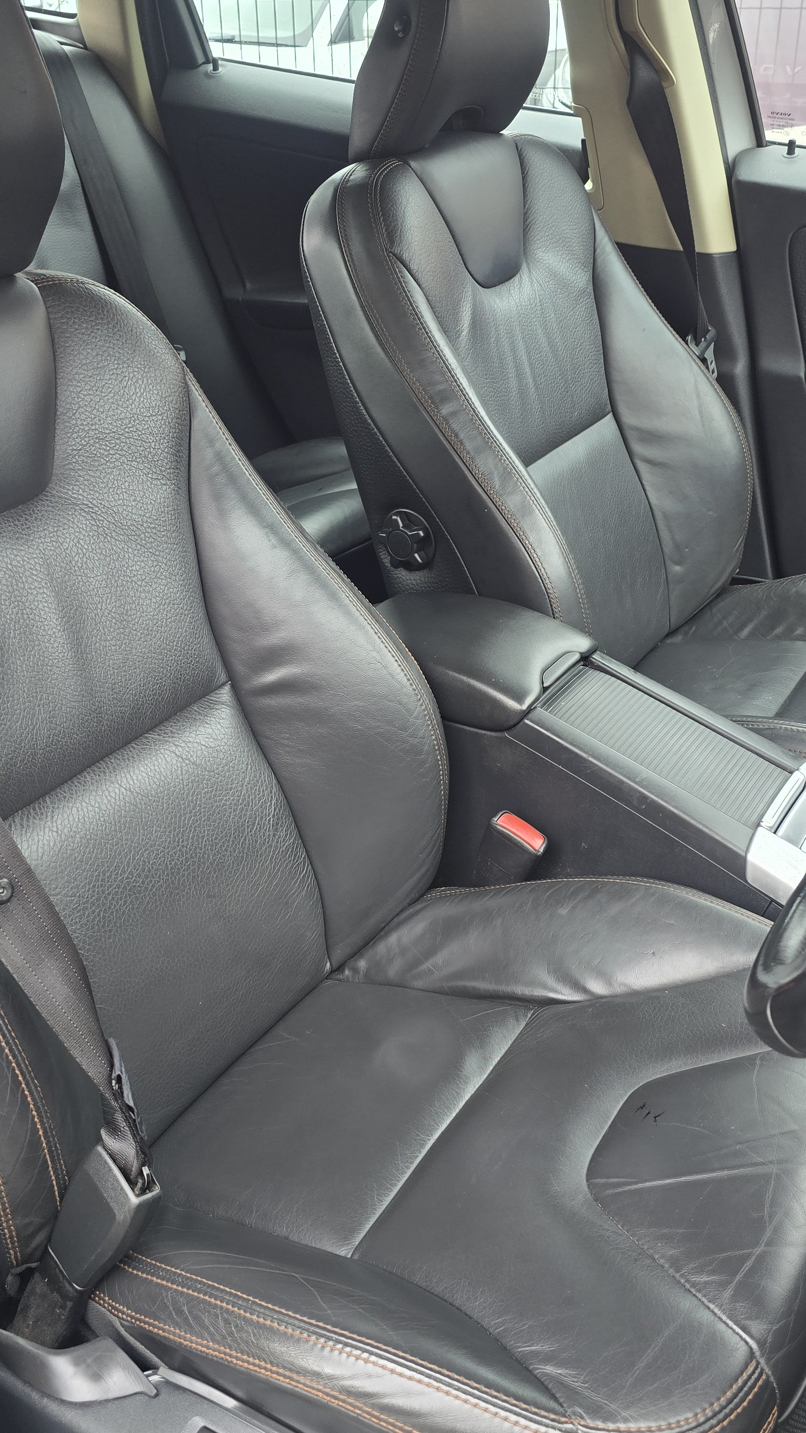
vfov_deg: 58.0
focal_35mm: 34
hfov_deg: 34.6
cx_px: 461
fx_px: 1292
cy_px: 727
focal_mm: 6.3
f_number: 1.7
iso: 100
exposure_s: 1/180
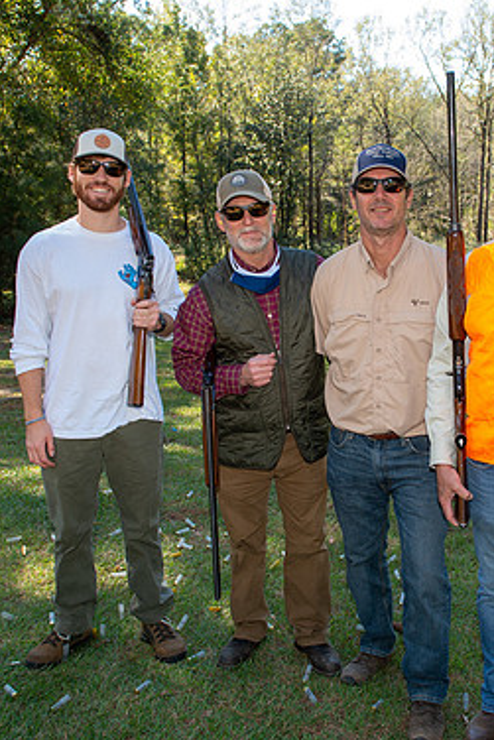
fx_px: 761
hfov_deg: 35.4
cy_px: 364
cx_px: 348
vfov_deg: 51.9
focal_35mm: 37
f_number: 5
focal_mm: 24
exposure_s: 1/80
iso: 125
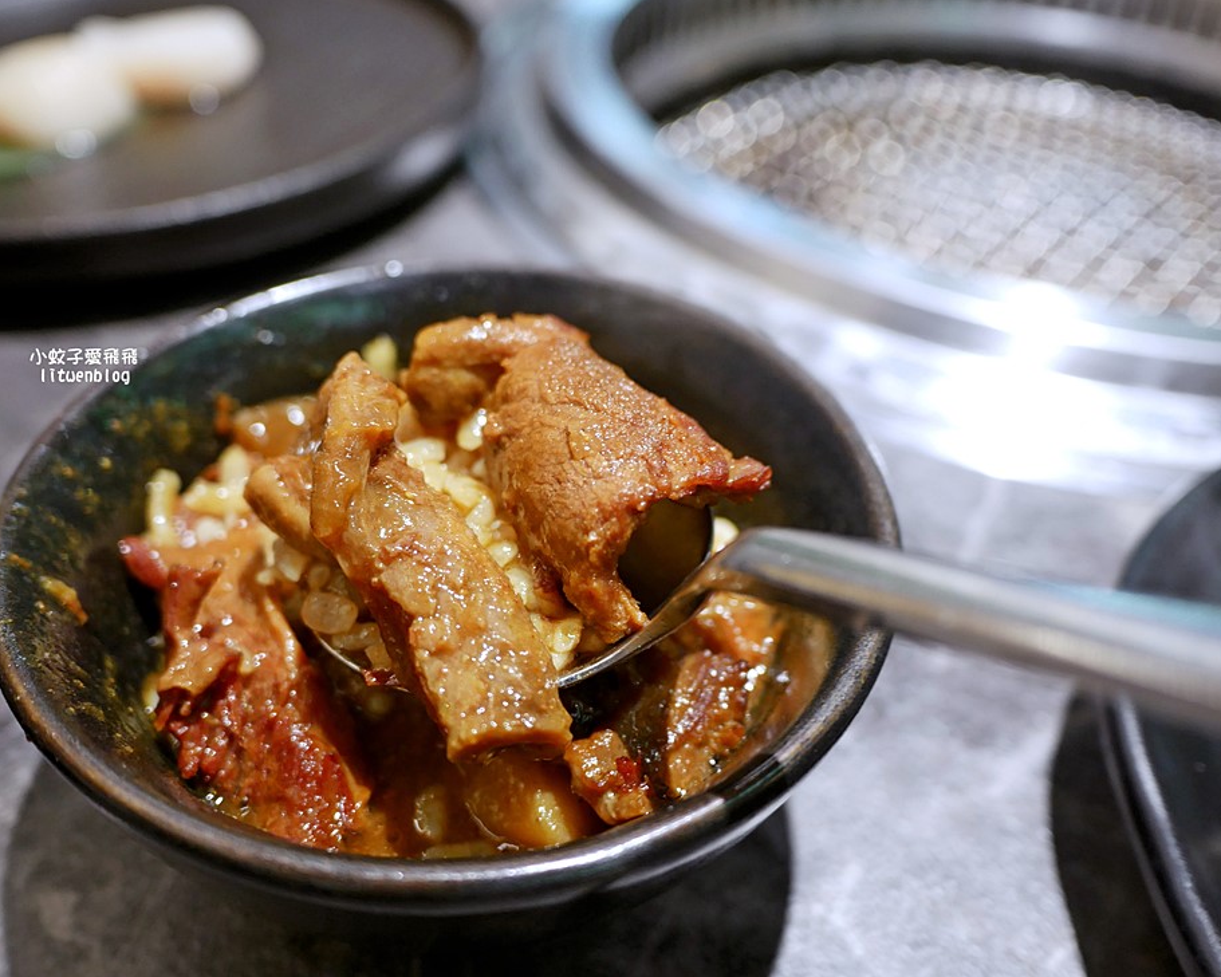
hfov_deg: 58.7
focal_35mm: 30
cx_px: 582
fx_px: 1084
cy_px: 495
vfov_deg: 48.5
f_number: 2.5
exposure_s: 1/60
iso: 500
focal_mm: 14
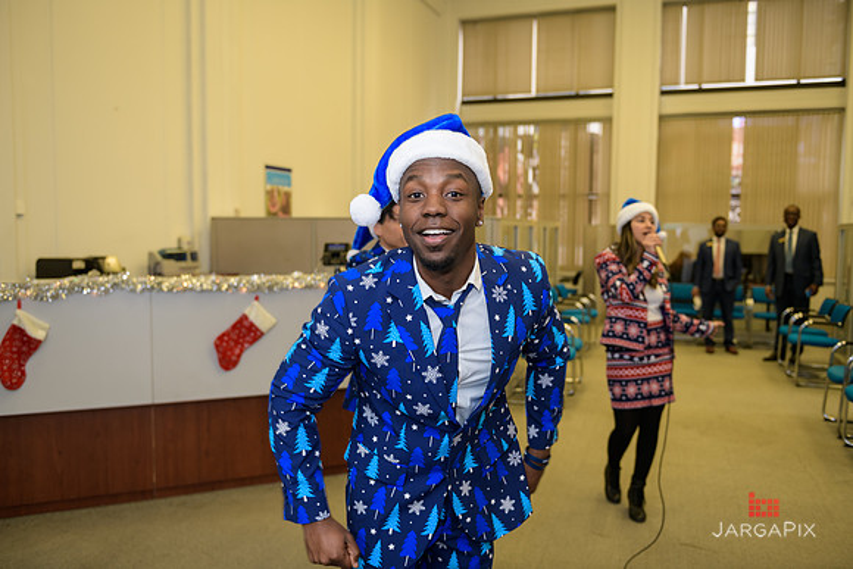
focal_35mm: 31
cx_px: 426
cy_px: 284
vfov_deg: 42.3
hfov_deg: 60.3
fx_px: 735
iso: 400
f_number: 3.2
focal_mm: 31
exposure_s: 1/125
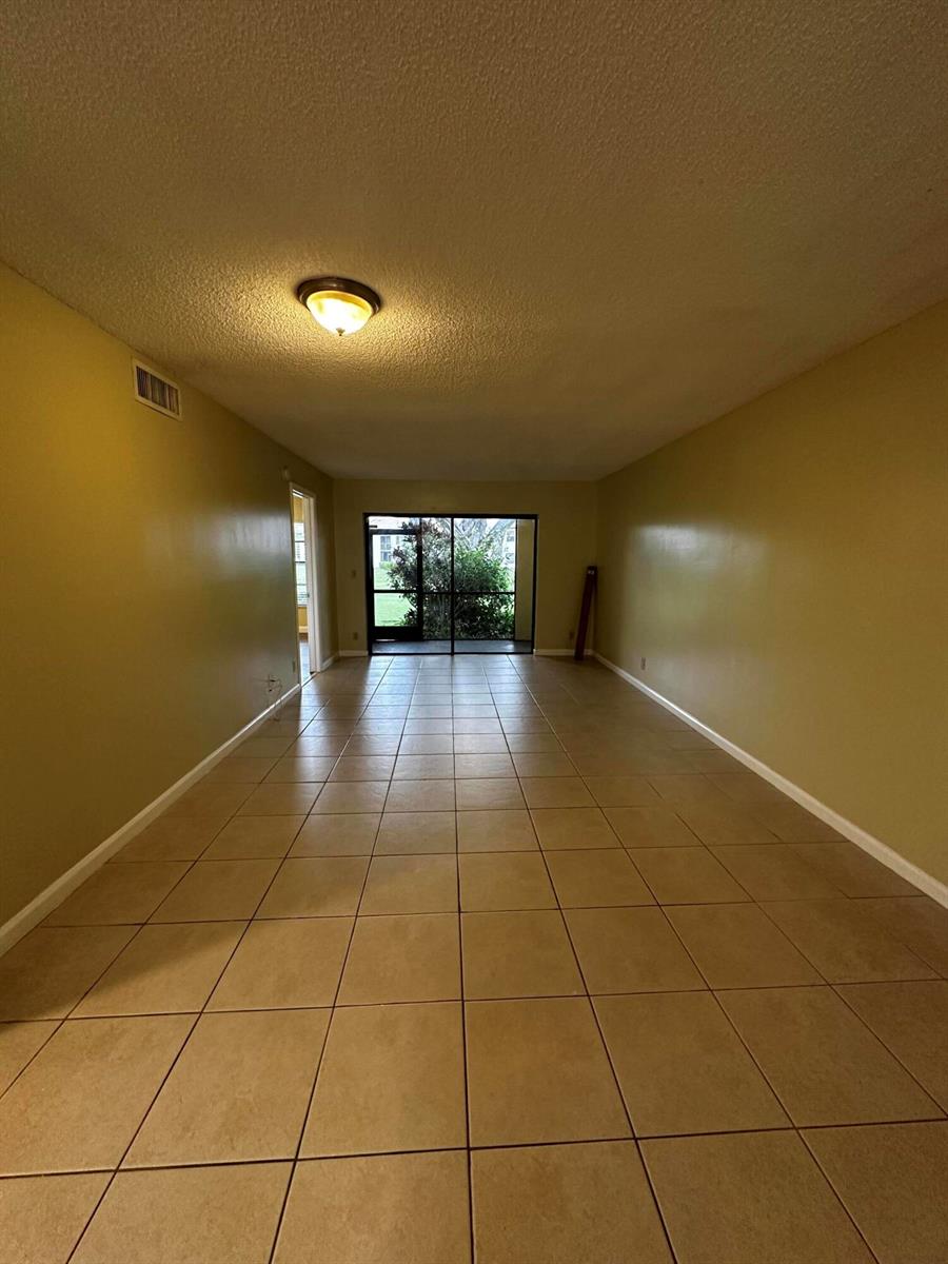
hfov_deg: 85.7
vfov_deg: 102.1
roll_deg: -0.4
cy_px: 632
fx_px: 511
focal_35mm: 14
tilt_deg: -8.4
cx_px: 474
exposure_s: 1/60
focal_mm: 2.22
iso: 320
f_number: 2.2
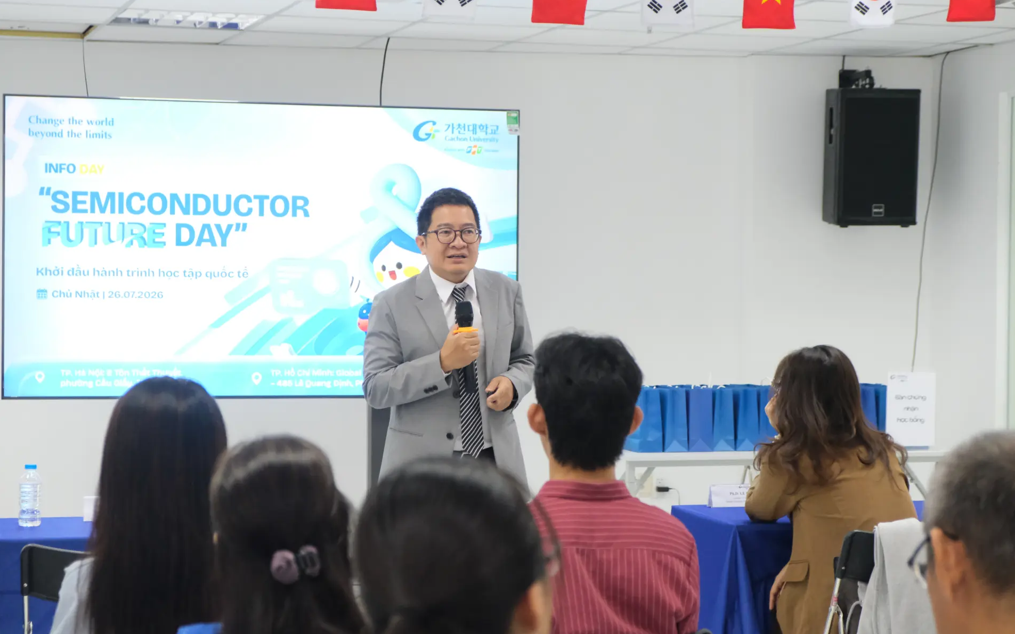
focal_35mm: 75
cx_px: 508
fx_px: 2074
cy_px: 302
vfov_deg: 17.4
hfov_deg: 27.5
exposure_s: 1/250
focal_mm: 48.4
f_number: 4
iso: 6400
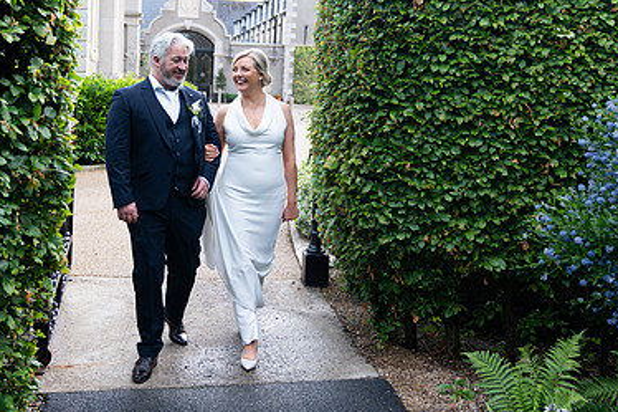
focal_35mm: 45
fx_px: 772
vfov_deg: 29.7
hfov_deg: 43.3
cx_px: 238
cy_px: 146
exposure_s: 1/200
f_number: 2.8
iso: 400
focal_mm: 29
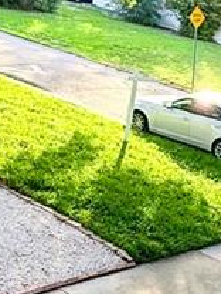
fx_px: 687
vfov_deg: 22.8
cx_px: 237
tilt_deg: -25.6
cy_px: 318
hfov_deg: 17.7
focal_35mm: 81
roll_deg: -13.3
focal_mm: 2.22
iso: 64
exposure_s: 1/197
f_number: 2.2
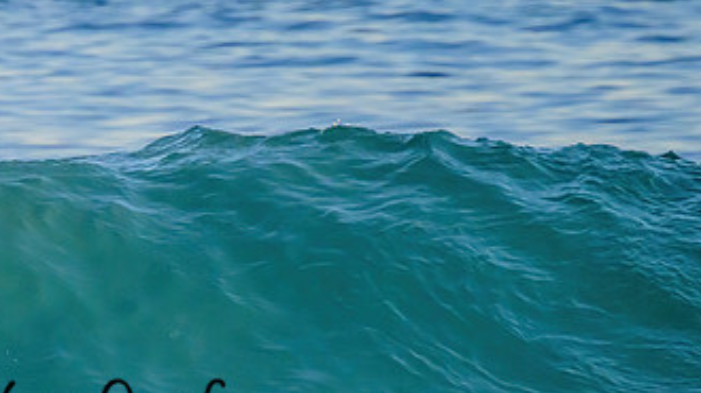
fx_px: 33877
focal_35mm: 1824
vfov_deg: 0.7
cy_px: 436
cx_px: 125
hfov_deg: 1.2
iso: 3200
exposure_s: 1/1600
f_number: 11
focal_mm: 800
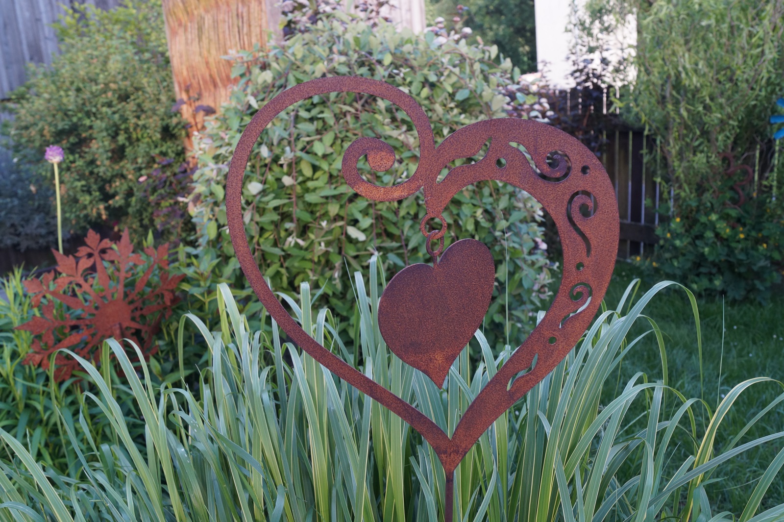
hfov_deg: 57.2
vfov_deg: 39.9
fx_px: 718
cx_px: 392
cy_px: 261
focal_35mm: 33
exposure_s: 1/60
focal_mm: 22
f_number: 6.3
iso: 400
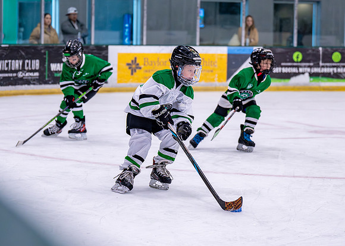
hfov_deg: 18.9
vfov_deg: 13.5
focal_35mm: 106
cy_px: 107
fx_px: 1038
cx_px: 158
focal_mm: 70
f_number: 2.8
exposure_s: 1/1250
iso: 2500
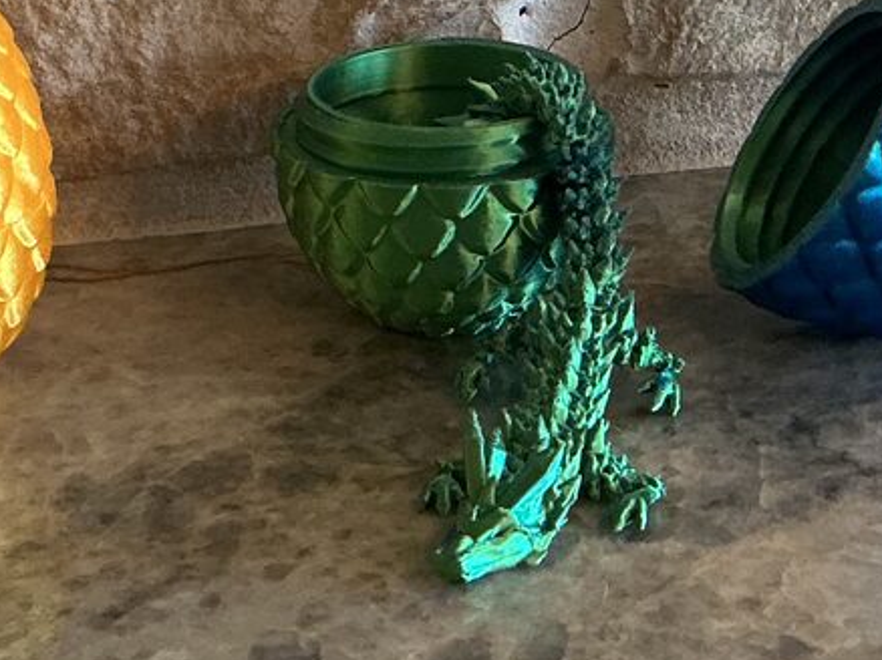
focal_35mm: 106
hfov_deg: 18.5
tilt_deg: -17.4
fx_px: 2699
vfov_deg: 13.7
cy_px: -36
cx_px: 634
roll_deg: -0.2
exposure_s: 1/40
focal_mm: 3
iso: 200
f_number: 1.8
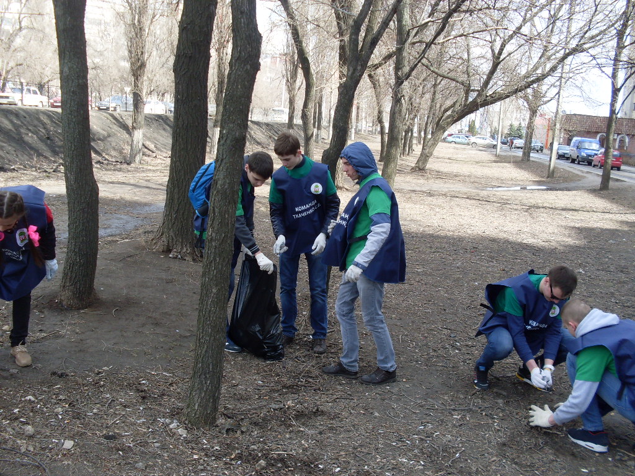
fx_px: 697
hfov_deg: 49.0
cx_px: 318
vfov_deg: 37.7
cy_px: 238
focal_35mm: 38
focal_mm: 6.3
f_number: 2.8
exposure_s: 1/250
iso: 80
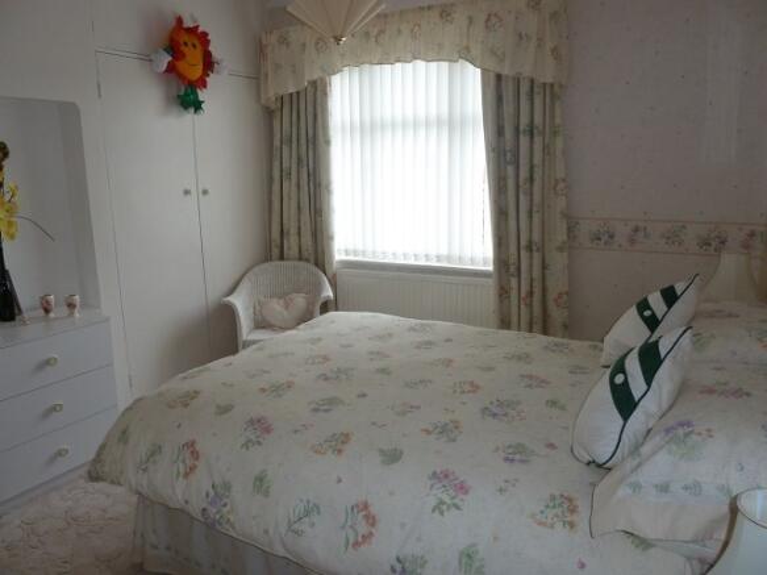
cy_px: 288
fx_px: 554
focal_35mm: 25
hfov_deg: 69.4
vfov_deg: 54.9
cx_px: 384
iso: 160
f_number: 3.3
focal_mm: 4.1
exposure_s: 1/30
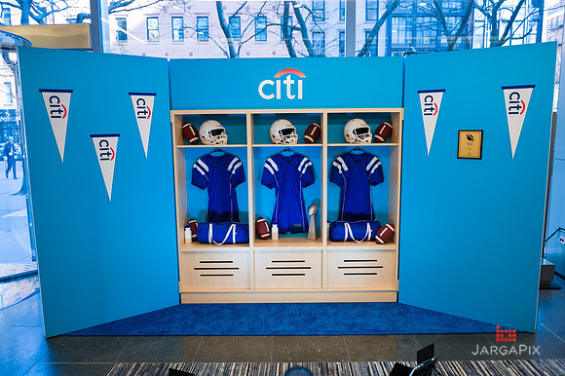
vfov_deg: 47.9
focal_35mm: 27
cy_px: 188
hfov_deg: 67.4
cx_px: 282
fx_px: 423
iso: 640
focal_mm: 27
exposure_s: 1/200
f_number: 4
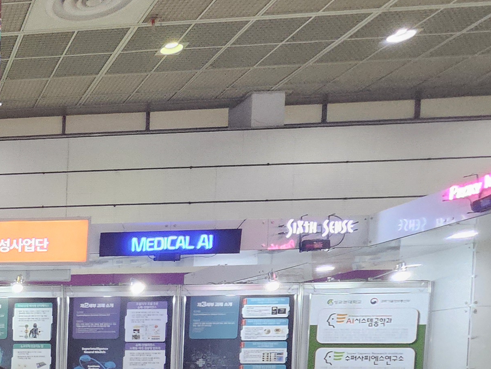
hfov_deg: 29.6
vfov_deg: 30.1
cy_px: 406
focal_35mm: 43
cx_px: -219
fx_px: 610
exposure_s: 1/60
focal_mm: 1.7
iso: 250
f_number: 2.2
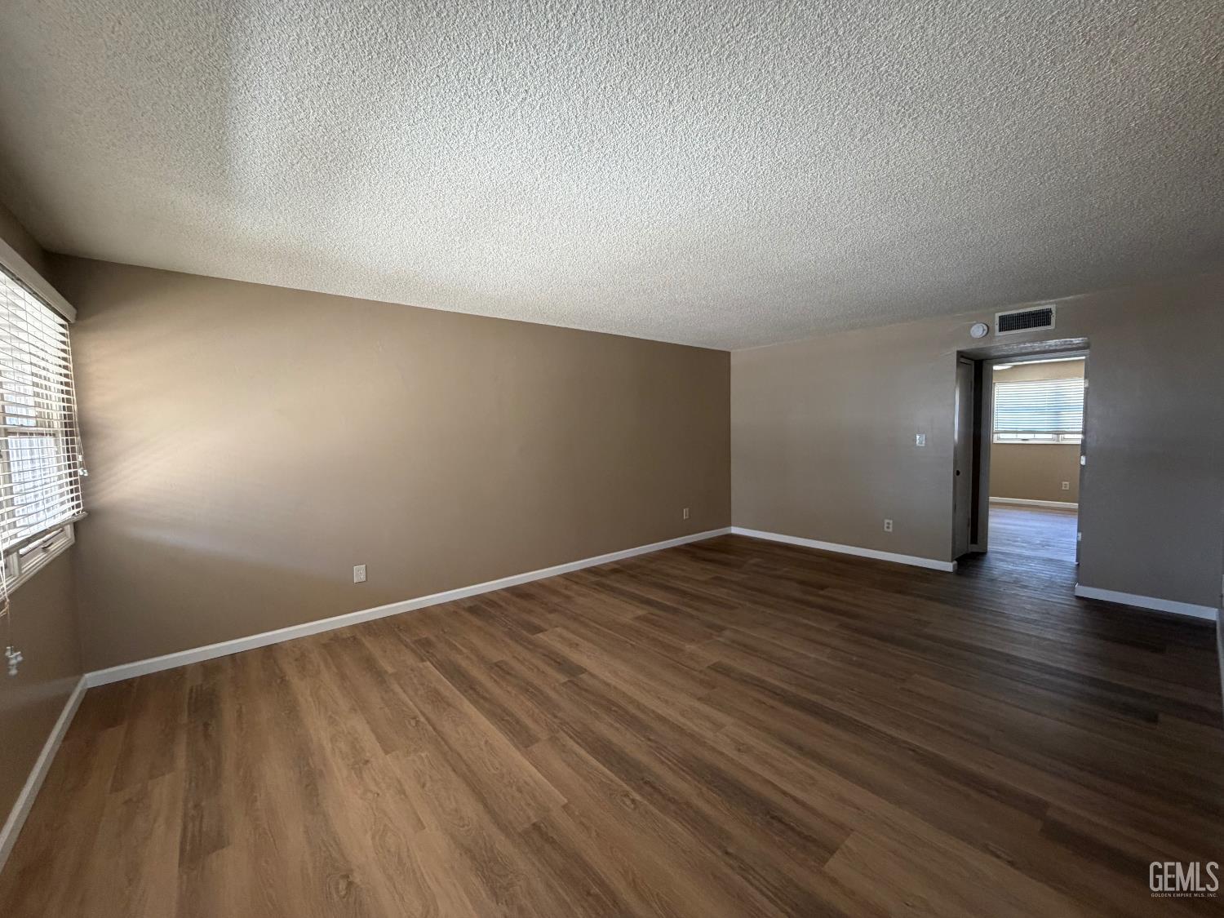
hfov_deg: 102.1
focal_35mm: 14
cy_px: 459
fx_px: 495
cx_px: 612
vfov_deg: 85.7
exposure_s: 1/60
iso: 250
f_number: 2.2
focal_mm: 2.22
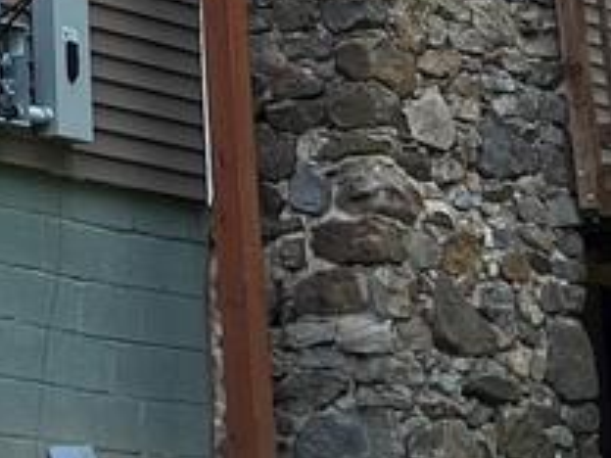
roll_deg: -1.0
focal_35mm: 180
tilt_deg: +19.9
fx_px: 3177
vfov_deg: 7.7
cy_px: -619
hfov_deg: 10.6
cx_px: -338
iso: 50
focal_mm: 5.7
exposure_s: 1/1209
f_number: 1.5
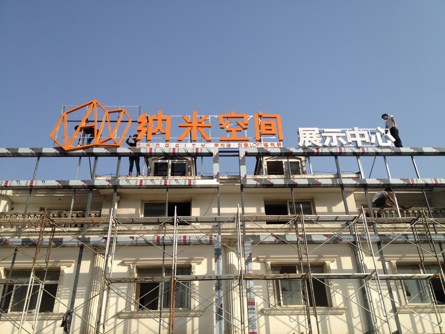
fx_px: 450
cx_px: 222
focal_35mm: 35
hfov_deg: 52.6
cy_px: 167
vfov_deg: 40.7
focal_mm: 4.28
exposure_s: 1/1727
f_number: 2.4
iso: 50
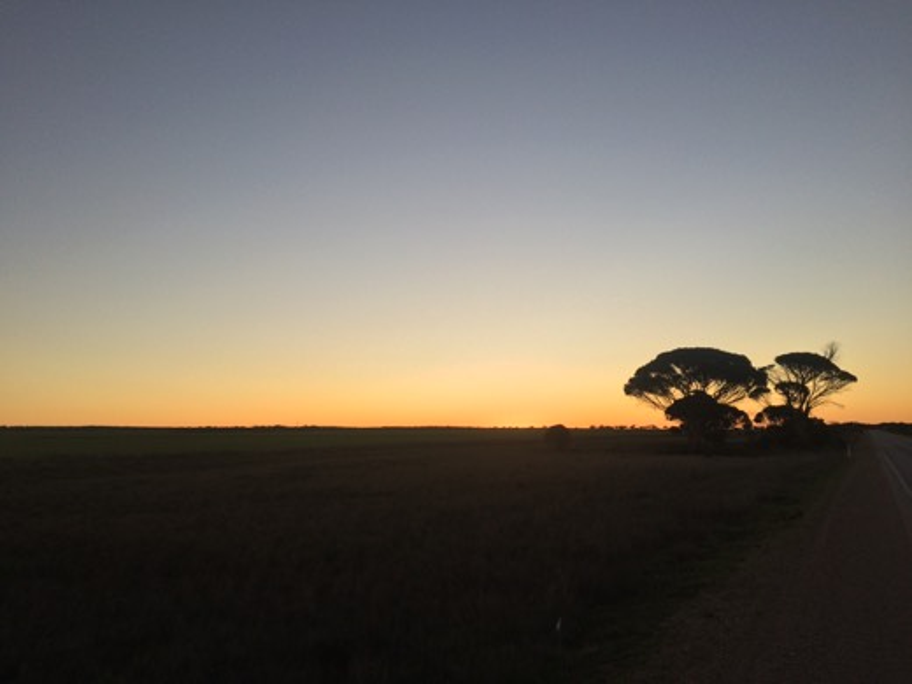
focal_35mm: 29
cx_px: 456
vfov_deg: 48.2
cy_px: 342
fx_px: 764
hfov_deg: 61.7
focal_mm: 4.15
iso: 32
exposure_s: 1/662
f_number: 2.2
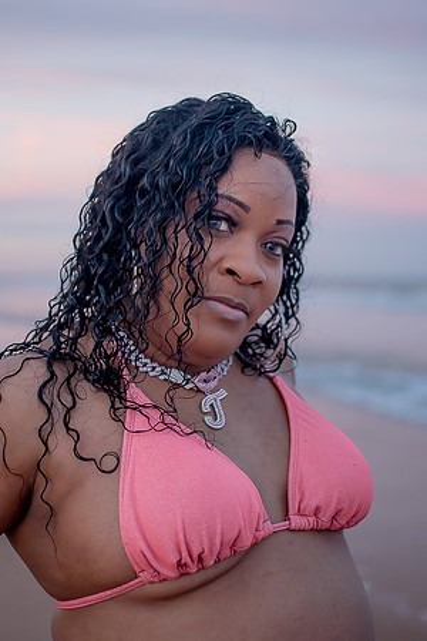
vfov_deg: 38.2
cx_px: 214
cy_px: 320
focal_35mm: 52
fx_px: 925
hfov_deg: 26.0
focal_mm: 35
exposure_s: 1/250
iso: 640
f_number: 2.2
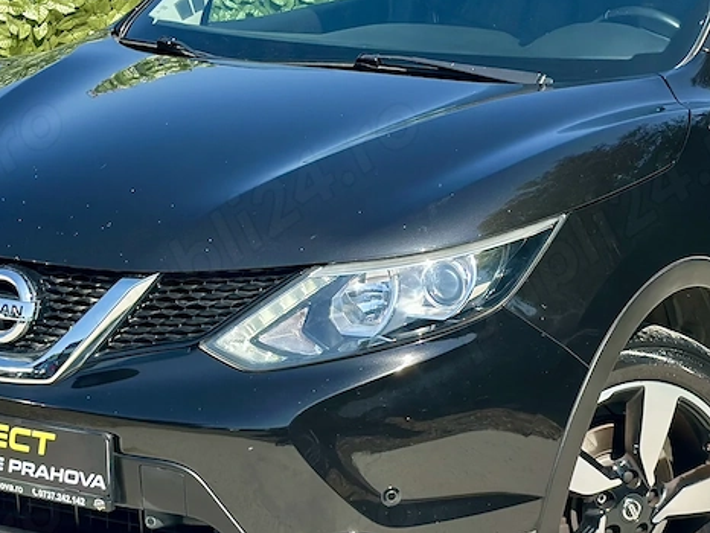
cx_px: 433
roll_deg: -0.8
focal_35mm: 103
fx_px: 2114
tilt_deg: -10.9
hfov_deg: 19.0
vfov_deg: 14.4
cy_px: 251
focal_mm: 6.86
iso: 80
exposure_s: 1/3155
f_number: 1.78
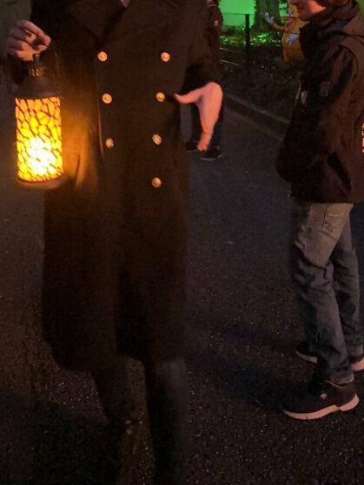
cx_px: 243
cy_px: 56
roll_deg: +1.0
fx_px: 617
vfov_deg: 40.0
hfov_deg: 32.6
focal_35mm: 44
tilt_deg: -6.0
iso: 10000
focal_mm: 6.86
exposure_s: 1/17
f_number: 1.78
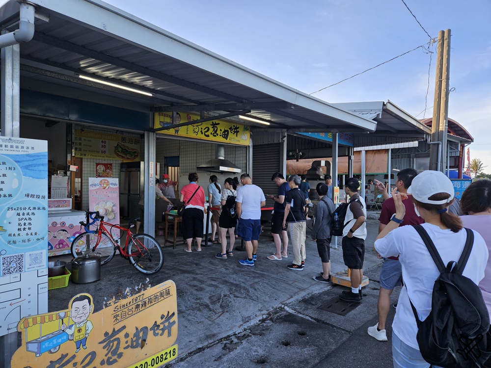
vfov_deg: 58.9
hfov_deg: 73.9
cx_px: 246
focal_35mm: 23
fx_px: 326
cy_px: 184
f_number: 1.8
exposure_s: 1/171
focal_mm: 5.4
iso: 25
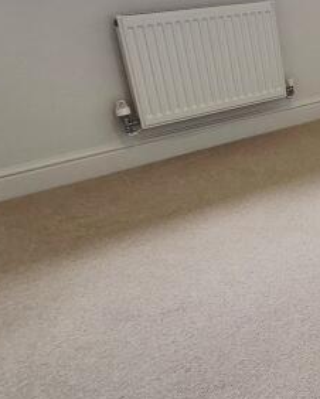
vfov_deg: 39.3
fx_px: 544
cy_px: 102
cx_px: 525
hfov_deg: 23.3
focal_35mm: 46
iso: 50
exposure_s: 1/50
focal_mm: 1.74
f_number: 2.2
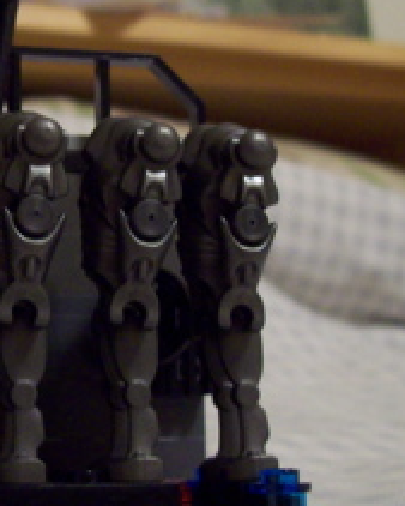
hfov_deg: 18.1
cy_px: 225
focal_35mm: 83
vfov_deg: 23.0
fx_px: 1243
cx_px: 14
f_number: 2.7
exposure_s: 1/8
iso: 200
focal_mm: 6
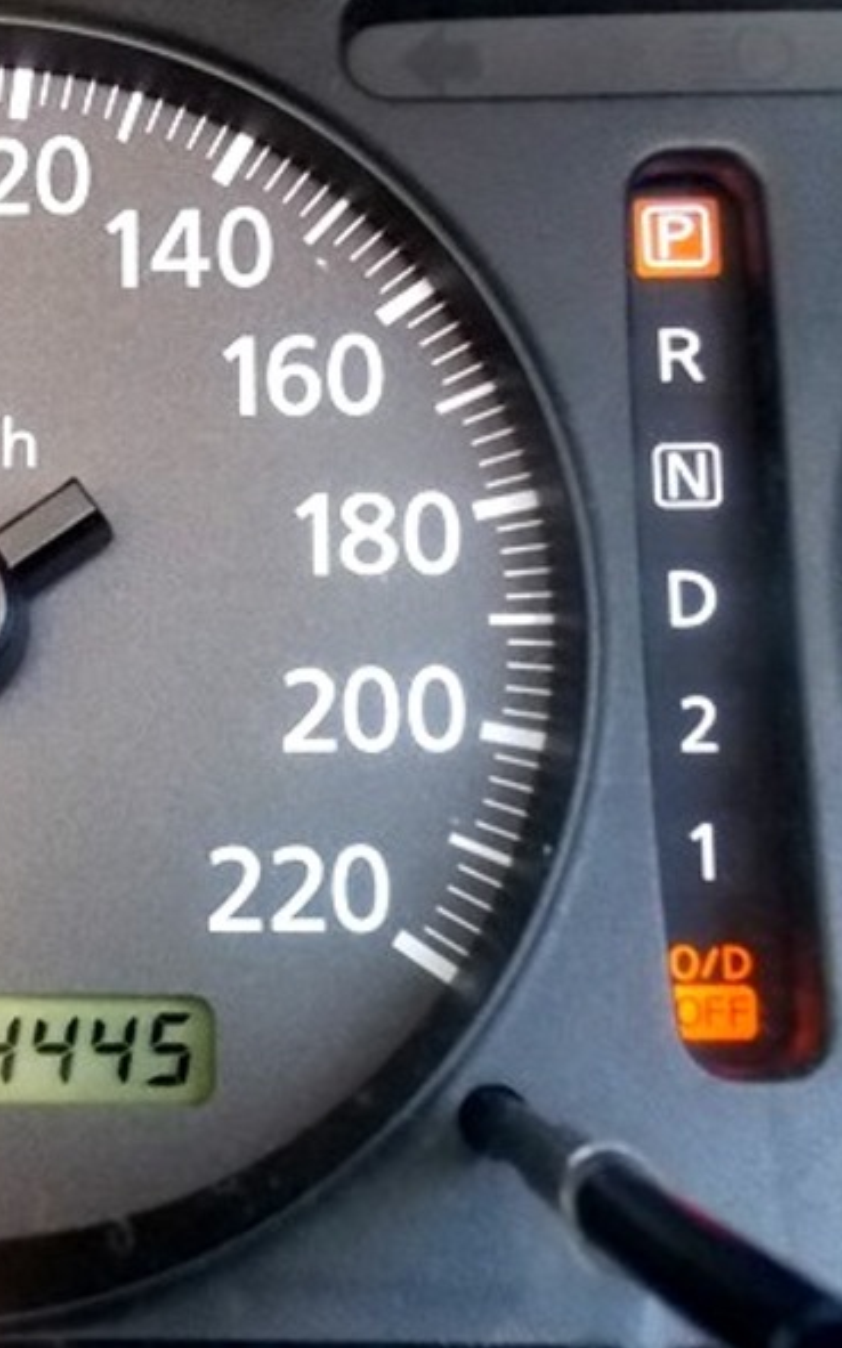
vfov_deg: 58.2
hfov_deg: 34.3
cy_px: 675
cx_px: -32
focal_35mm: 33
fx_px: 1212
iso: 400
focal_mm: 4
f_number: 3.1
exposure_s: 1/30
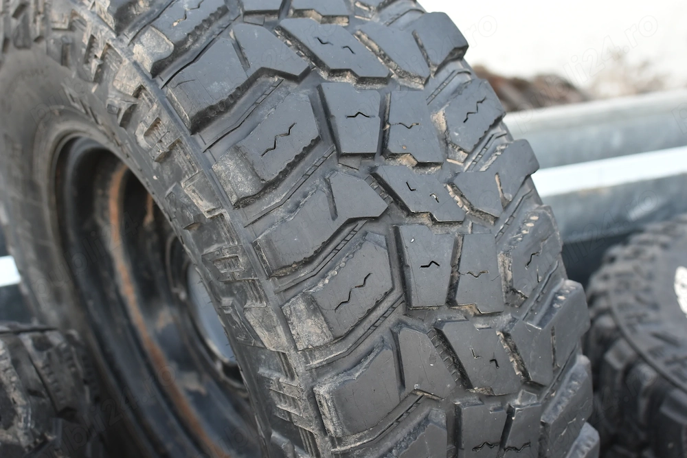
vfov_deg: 25.8
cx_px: 344
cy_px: 229
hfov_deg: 37.8
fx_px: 1002
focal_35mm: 52
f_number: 4
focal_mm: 35
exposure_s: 1/60
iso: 450
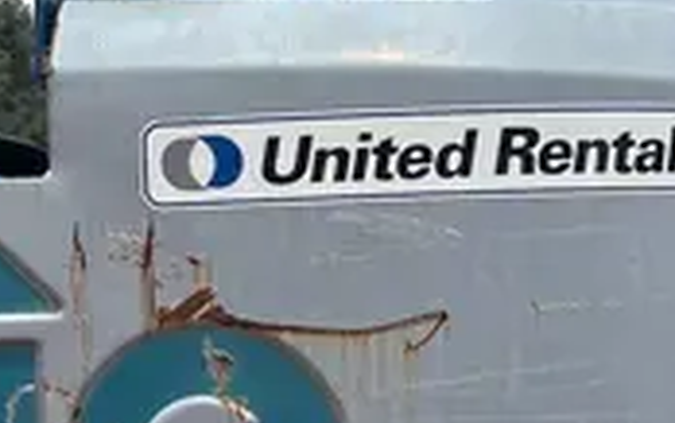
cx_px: 12
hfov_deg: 17.6
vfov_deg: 11.3
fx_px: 2135
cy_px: 262
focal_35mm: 116
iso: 50
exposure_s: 1/5814
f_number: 1.6
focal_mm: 5.96
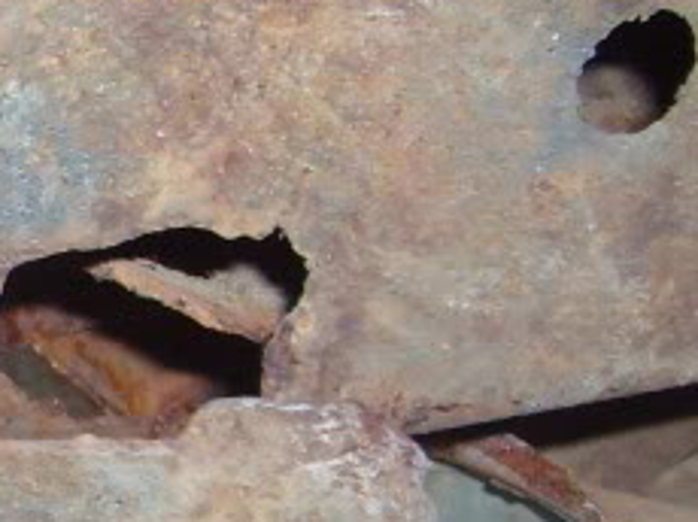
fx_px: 3142
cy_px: 464
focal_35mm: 156
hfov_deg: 11.7
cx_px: -564
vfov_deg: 9.5
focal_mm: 5.8
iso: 100
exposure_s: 1/45
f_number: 2.8
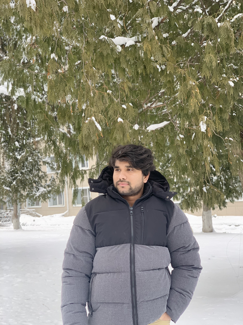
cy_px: 162
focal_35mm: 52
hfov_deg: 28.0
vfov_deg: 36.8
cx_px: 122
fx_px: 487
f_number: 2.4
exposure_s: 1/122
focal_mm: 6
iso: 50
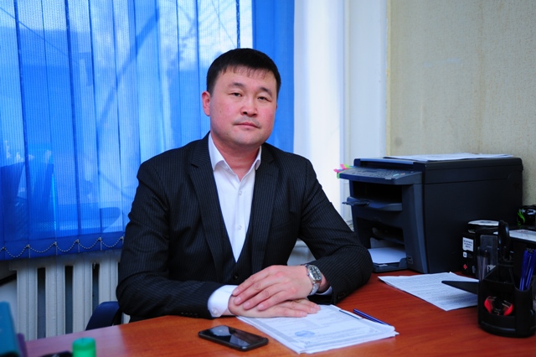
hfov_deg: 43.6
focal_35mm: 45
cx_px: 268
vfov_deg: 29.8
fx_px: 670
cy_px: 178
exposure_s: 1/160
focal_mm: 45
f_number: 4.5
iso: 500
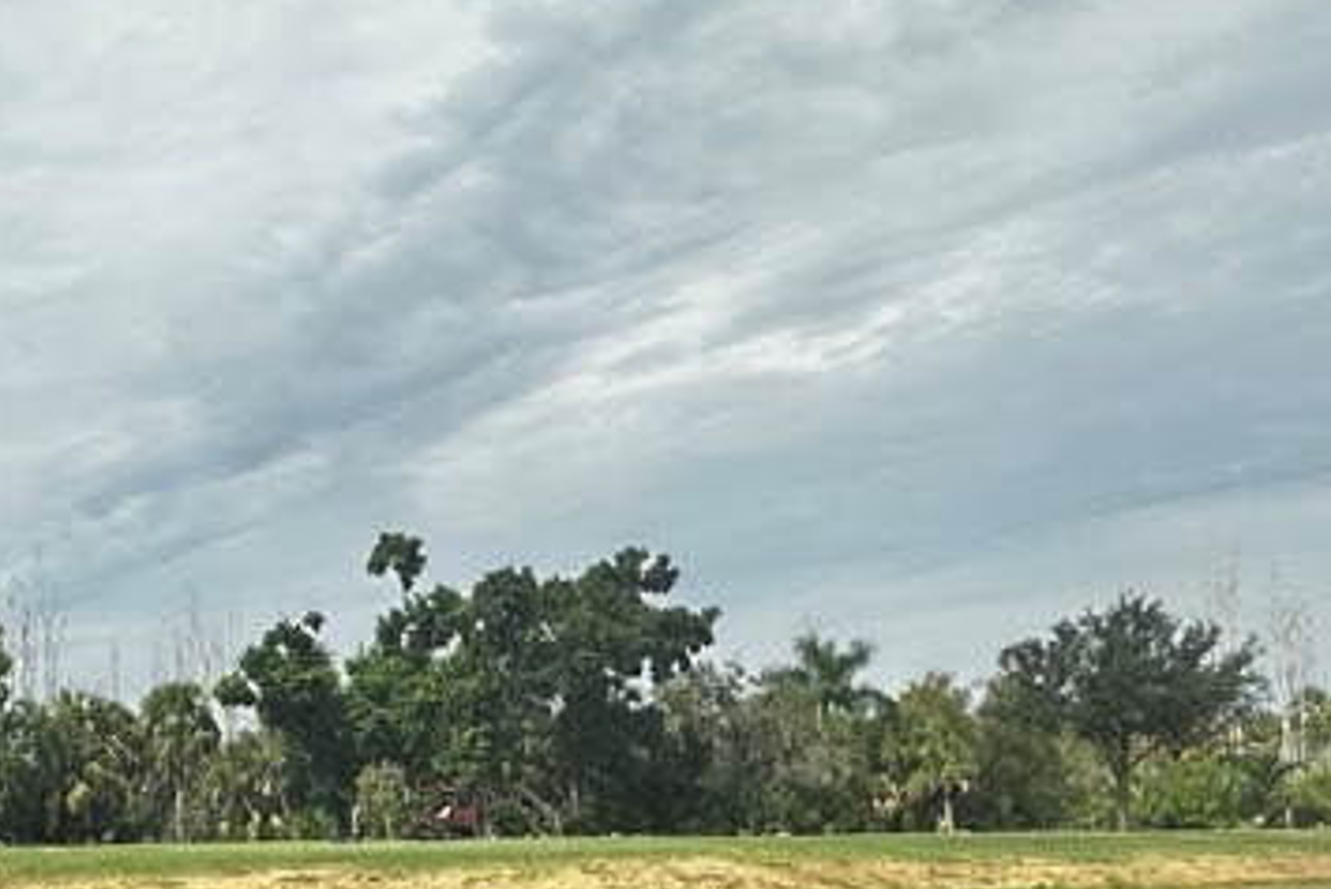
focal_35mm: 42
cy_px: 731
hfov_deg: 42.9
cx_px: 161
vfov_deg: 31.0
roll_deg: +0.9
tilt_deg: +2.3
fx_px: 1553
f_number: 2.2
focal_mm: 2.22
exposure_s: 1/2817
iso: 50
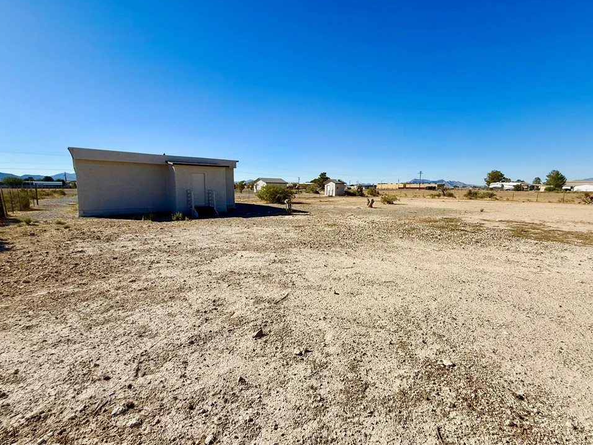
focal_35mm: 15
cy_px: 221
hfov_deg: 98.1
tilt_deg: -8.9
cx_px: 308
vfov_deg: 81.7
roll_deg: -1.2
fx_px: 257
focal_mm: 2.22
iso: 50
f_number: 2.2
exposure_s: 1/3460
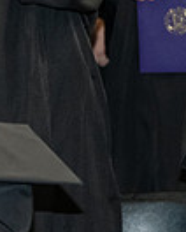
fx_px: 3282
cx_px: 277
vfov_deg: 4.0
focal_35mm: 478
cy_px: 1
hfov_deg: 3.2
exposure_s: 1/200
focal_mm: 116
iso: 4000
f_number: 4.5
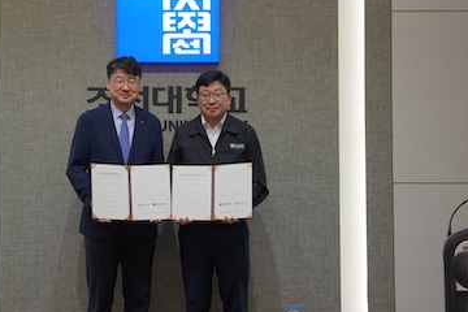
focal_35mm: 115
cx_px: 164
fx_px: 1495
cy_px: 79
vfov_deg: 11.9
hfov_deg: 17.8
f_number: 4
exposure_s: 1/160
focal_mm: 69
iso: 250
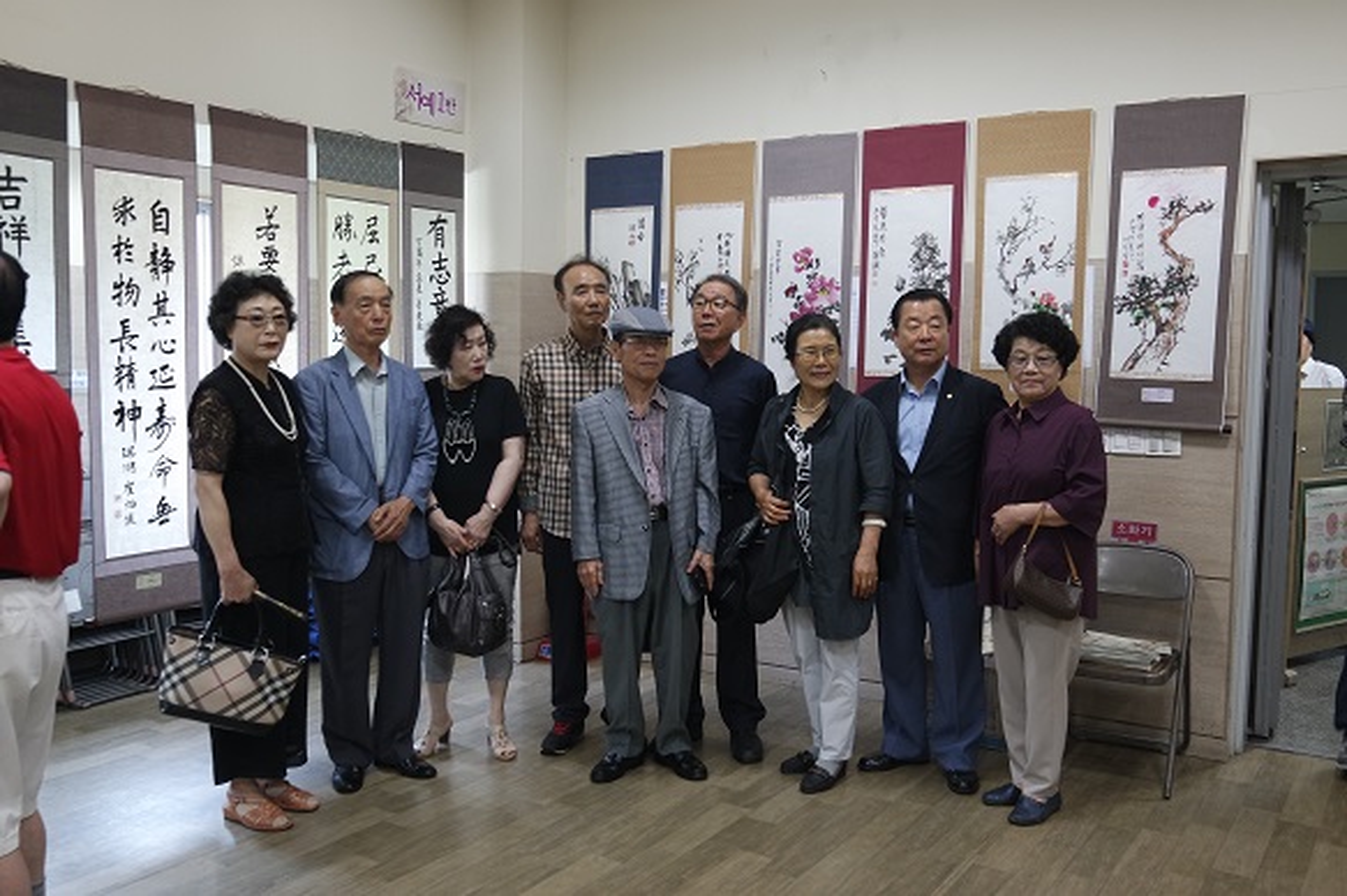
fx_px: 1197
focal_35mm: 32
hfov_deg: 58.7
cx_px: 674
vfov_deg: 41.1
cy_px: 448
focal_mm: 21
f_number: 4
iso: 800
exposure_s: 1/40
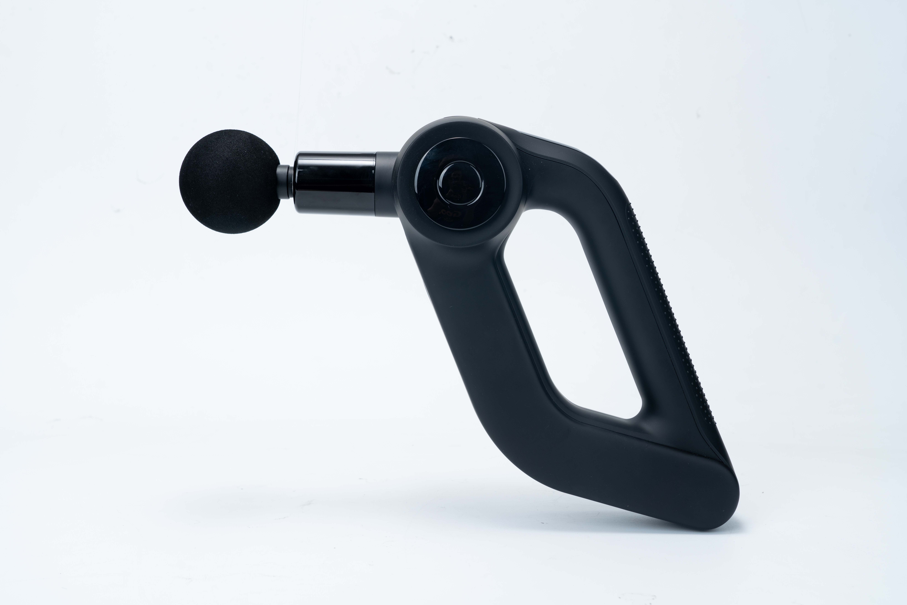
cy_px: 302
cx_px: 454
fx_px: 1159
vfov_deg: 29.3
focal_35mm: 46
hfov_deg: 42.7
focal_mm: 46
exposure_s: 1/125
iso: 100
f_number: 10
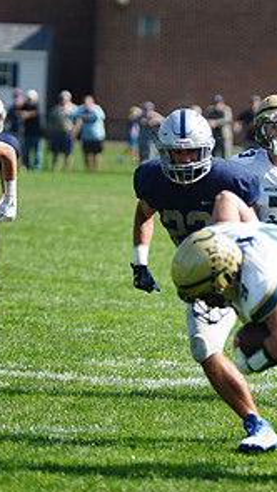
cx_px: 334
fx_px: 4726
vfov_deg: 6.0
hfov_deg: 3.4
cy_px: 211
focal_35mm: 362
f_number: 2.8
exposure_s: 1/3200
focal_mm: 176
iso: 400
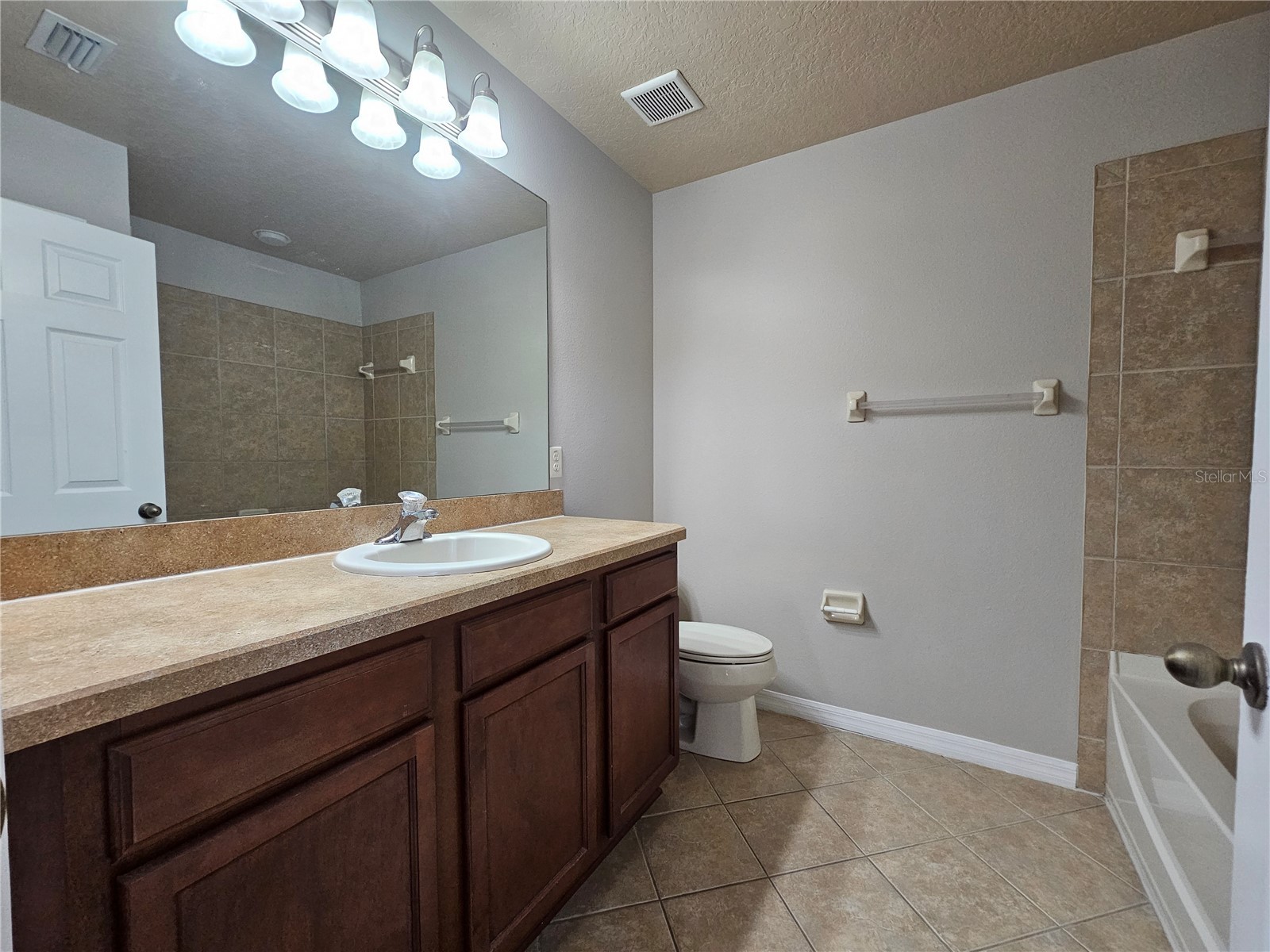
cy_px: 476
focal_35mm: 13
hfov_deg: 106.2
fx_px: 477
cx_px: 635
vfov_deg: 89.9
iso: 250
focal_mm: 2.2
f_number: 2.2
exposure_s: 1/60
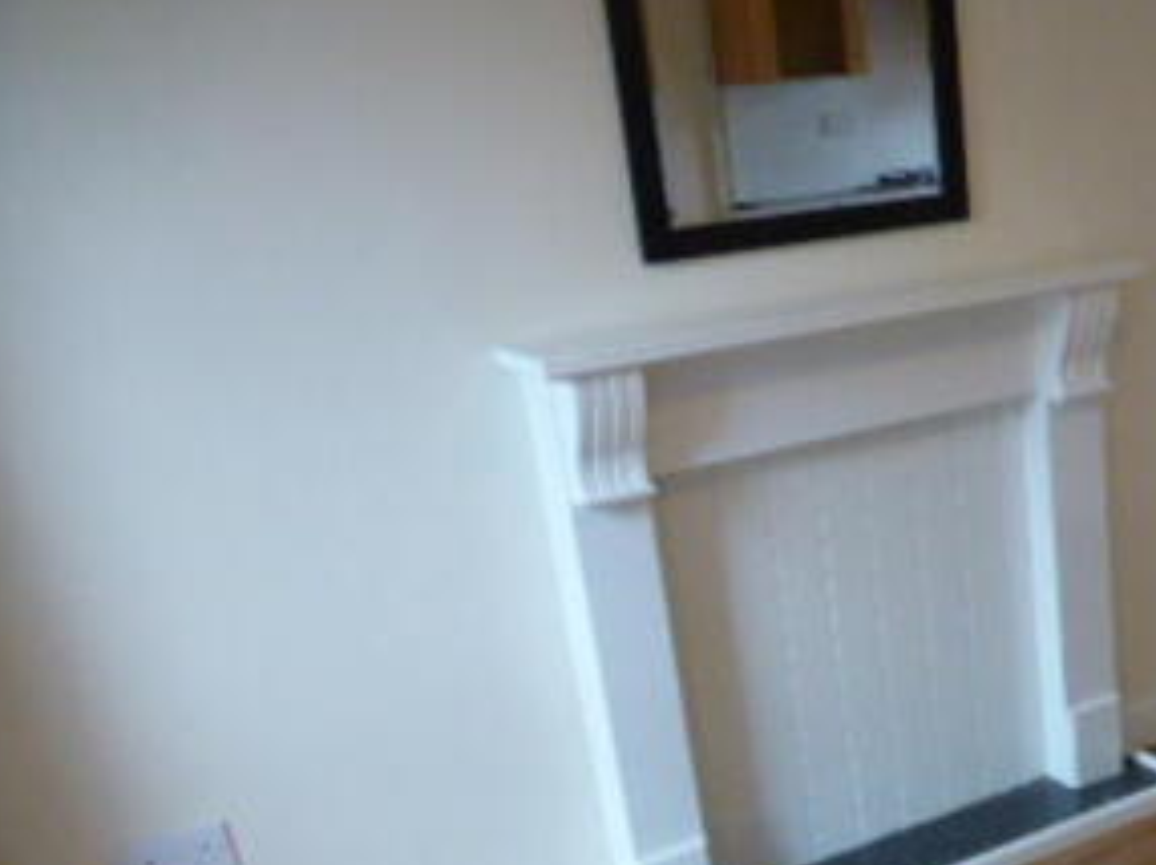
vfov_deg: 28.3
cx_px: 1114
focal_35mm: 49
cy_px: 806
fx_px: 1635
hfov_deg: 35.7
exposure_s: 1/40
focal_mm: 4.3
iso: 400
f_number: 3.3
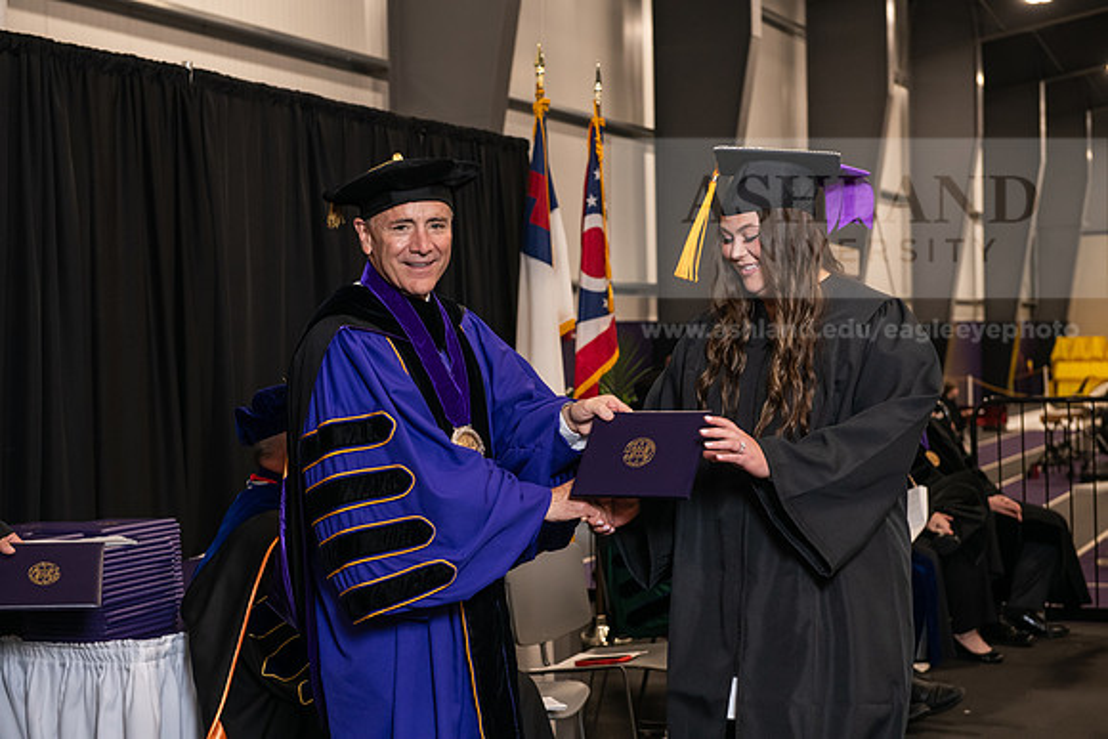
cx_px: 554
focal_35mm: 62
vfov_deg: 21.9
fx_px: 1909
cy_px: 370
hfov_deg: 32.4
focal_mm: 62
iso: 1600
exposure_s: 1/125
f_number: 5
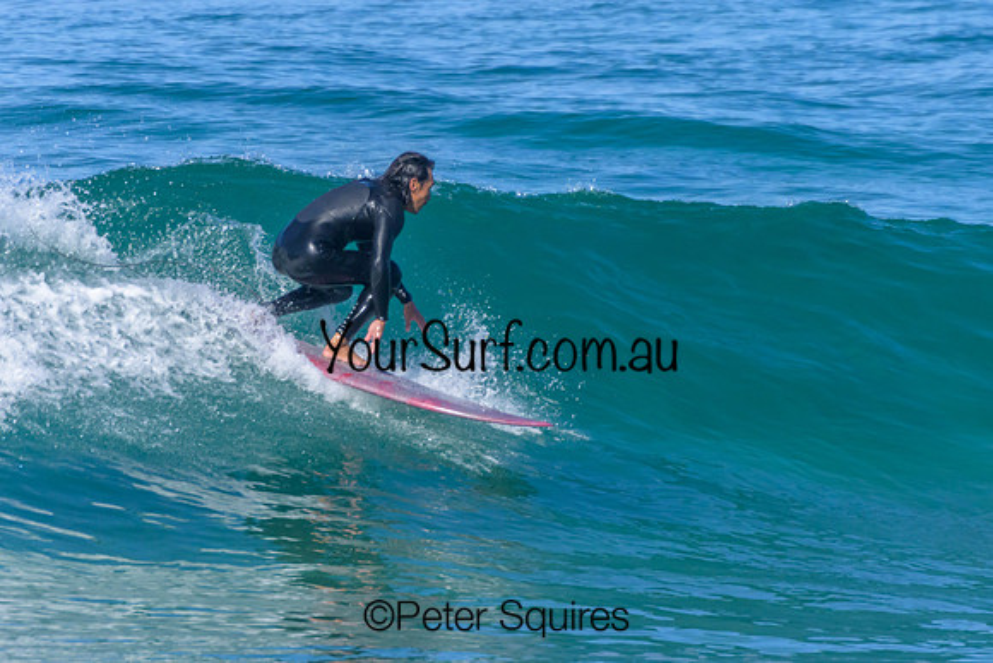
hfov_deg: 1.9
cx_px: 558
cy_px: 295
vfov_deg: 1.3
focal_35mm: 1095
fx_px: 30220
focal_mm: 800
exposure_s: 1/2500
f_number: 11
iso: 1600
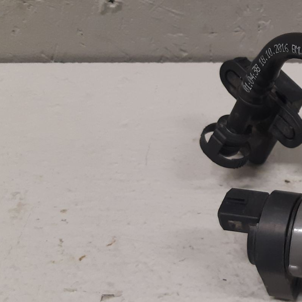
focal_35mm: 59
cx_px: 360
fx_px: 582
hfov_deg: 26.0
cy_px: 139
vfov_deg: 29.1
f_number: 1.7
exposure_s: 1/50
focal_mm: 3.93
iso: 125
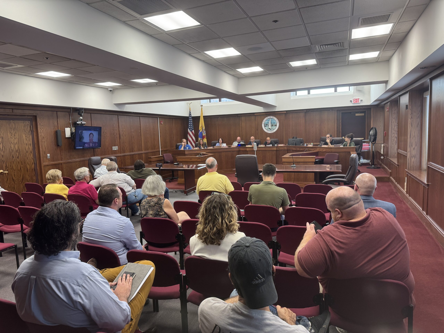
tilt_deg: -6.0
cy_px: 166
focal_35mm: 24
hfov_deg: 71.6
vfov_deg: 56.8
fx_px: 308
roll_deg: +2.6
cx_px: 222
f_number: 1.78
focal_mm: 6.76
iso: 125
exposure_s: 1/120
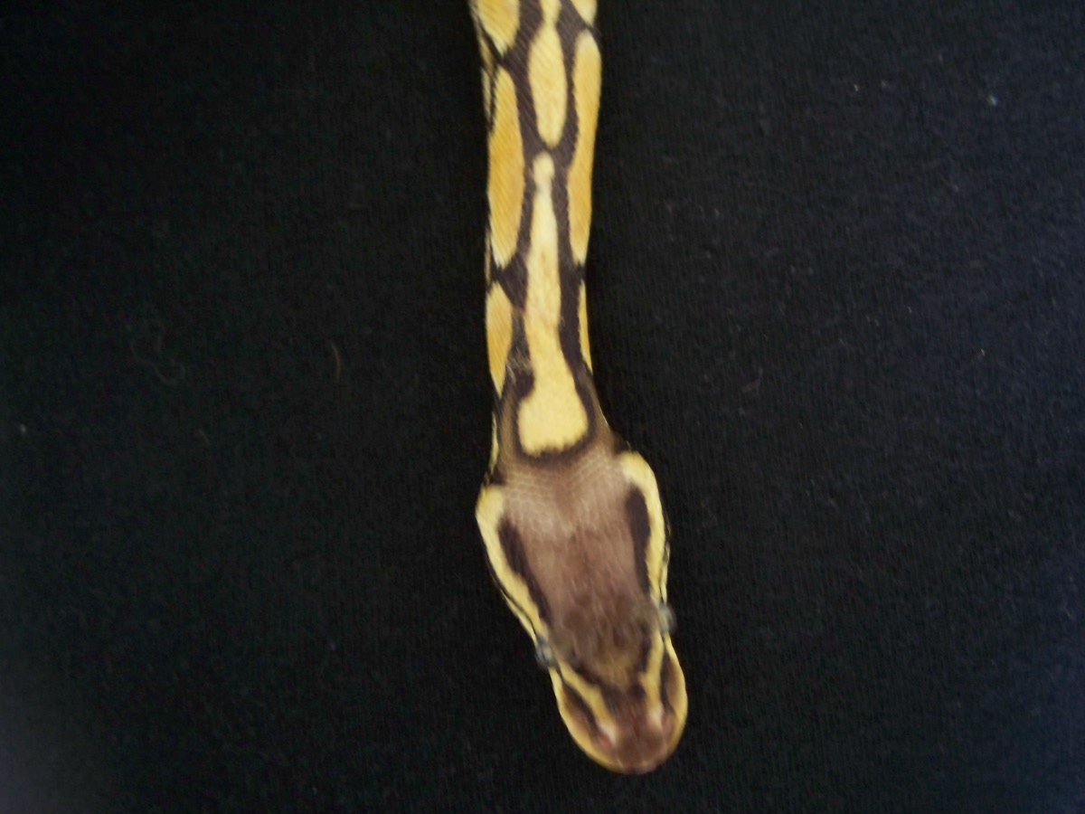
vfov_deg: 38.7
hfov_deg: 50.1
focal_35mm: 37
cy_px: 407
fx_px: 1160
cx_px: 542
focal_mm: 7.8
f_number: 2.8
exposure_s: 1/15
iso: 400
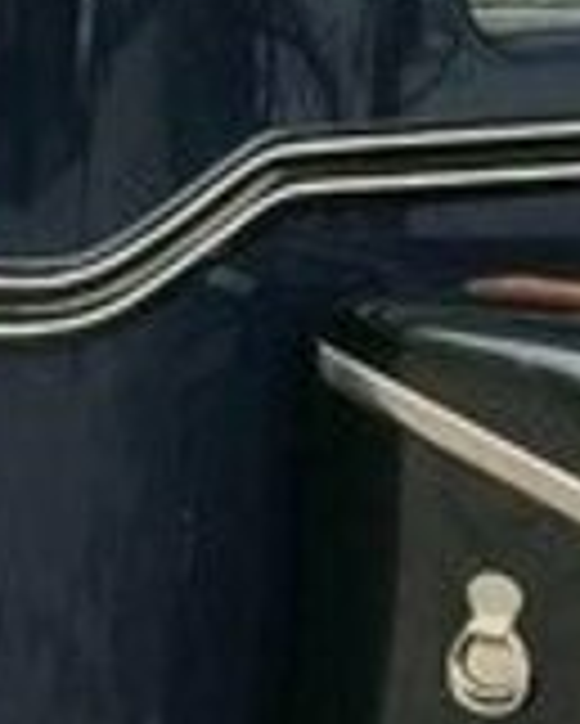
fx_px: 8103
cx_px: -315
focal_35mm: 378
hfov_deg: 4.1
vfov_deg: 5.1
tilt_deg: -4.7
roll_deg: +0.1
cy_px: 414
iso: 25
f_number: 2.4
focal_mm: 6
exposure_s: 1/60
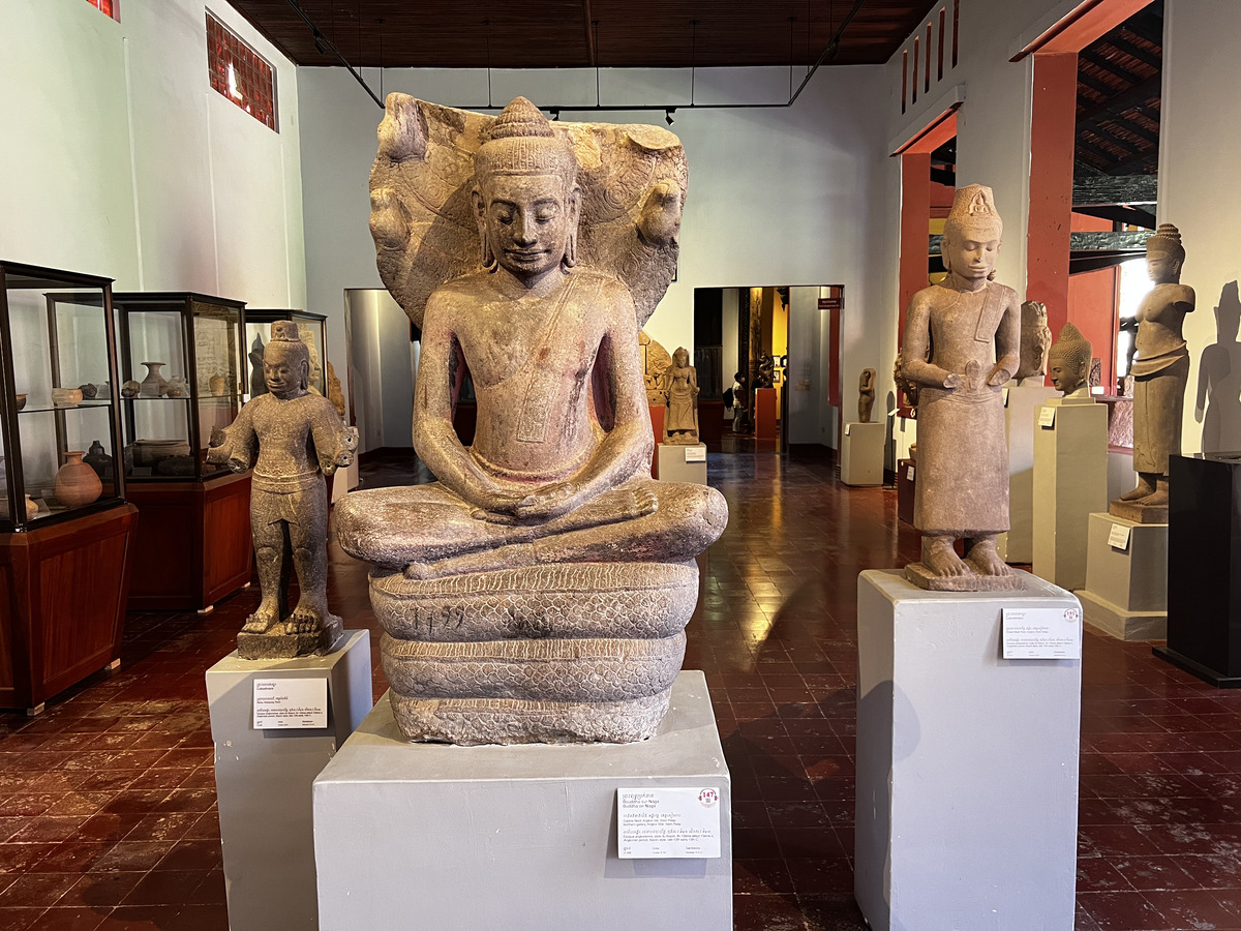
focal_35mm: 26
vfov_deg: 53.1
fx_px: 932
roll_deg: +0.8
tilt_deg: -6.1
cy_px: 466
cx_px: 620
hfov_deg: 67.3
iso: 200
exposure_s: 1/60
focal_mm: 5.7
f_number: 1.5
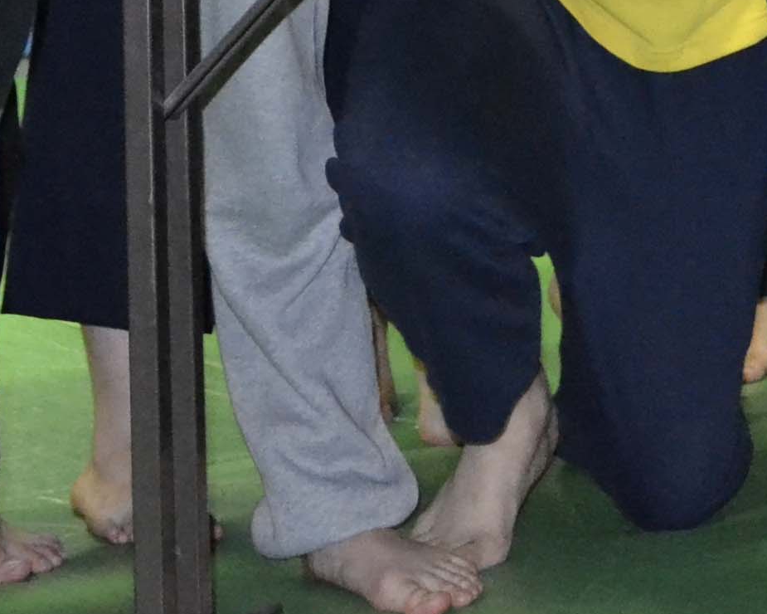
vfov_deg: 10.0
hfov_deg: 12.3
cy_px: -416
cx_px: 1228
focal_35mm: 147
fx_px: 3345
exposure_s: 1/60
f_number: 3.8
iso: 3200
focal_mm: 21
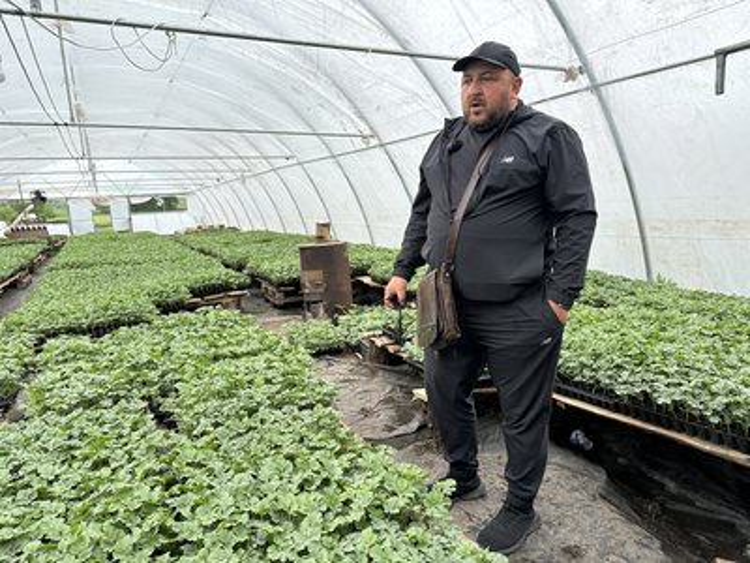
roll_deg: +3.2
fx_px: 520
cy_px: 282
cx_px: 375
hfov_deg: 71.6
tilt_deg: -9.7
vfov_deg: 56.8
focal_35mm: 24
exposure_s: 1/1412
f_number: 1.78
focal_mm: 6.86
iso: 80
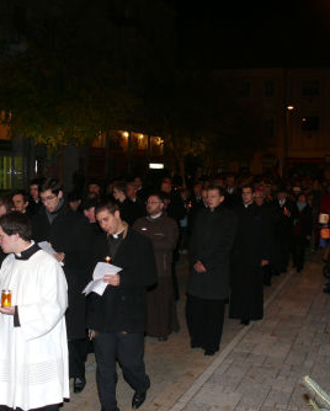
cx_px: 116
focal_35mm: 46
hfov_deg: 32.6
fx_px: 561
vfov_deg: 40.3
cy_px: 207
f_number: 2.8
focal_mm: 7.4
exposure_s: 1/30
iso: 100
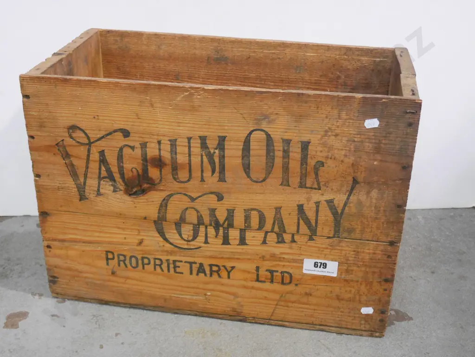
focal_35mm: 48
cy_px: 178
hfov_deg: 39.6
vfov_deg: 30.3
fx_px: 659
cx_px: 238
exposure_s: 1/30
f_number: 5
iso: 3200
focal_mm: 24
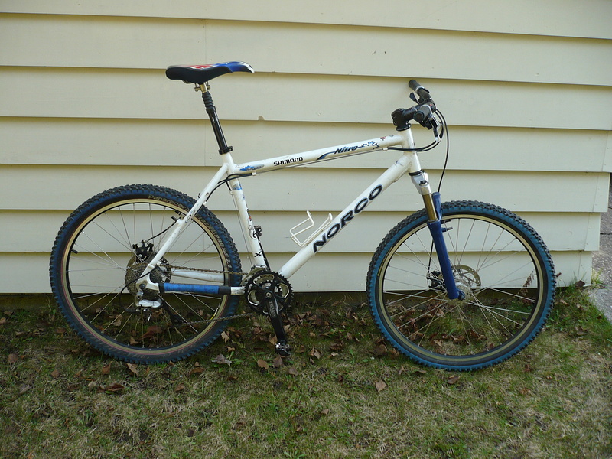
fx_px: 619
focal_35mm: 35
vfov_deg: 40.7
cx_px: 306
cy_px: 230
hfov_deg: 52.6
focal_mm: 5.8
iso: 100
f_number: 2.8
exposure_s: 1/160
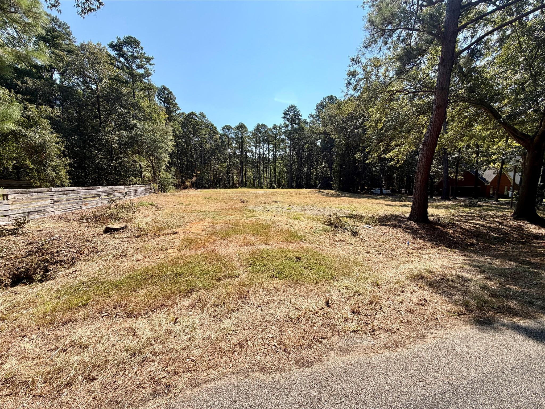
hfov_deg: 102.1
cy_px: 204
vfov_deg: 85.7
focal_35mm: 14
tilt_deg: -5.2
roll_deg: +0.8
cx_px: 272
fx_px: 220
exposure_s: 1/770
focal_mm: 2.22
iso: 32
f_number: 2.2
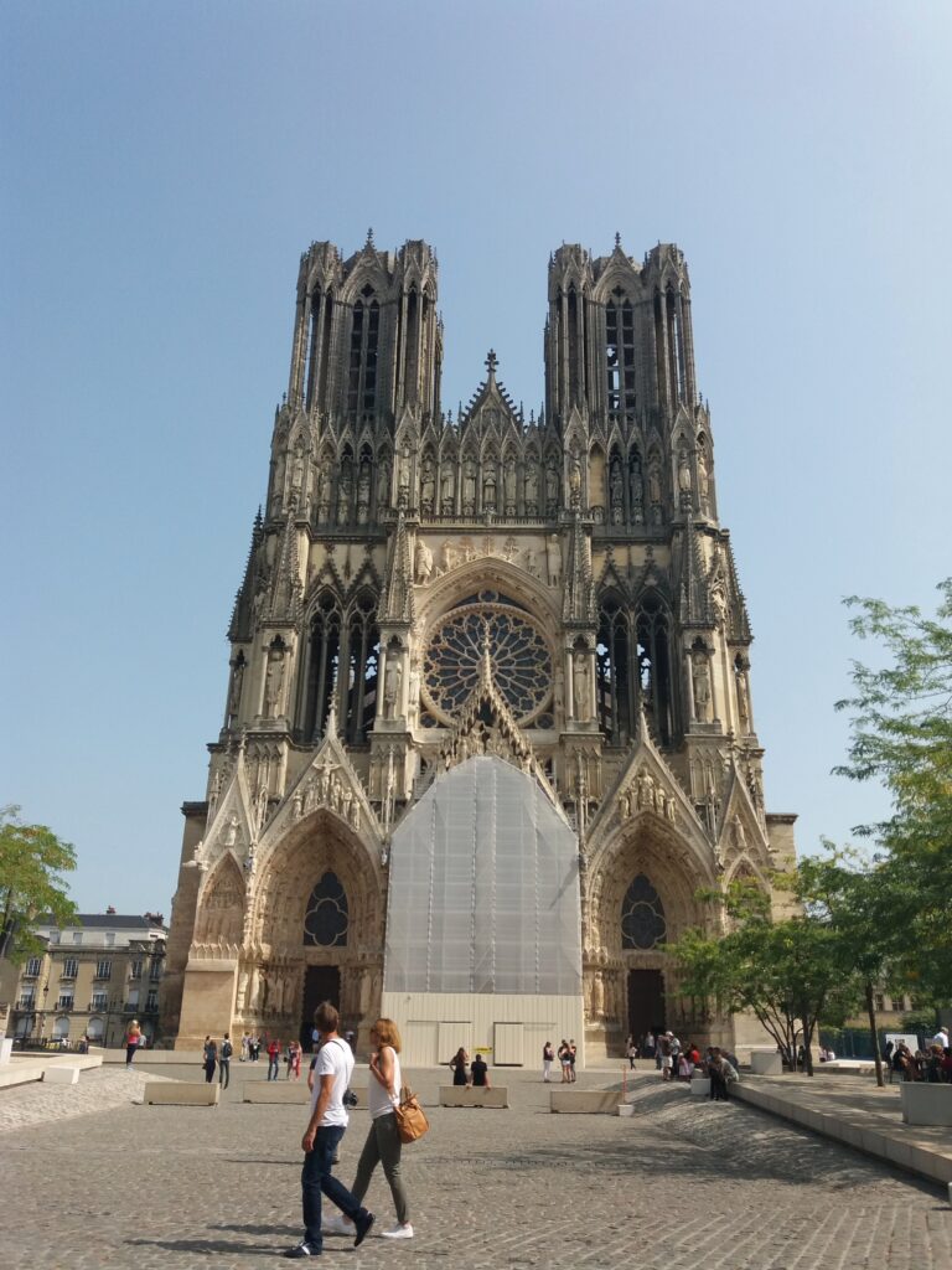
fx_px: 1027
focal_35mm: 28
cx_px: 476
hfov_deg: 49.7
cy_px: 635
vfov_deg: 63.4
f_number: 1.9
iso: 64
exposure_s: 1/1643
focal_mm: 3.7
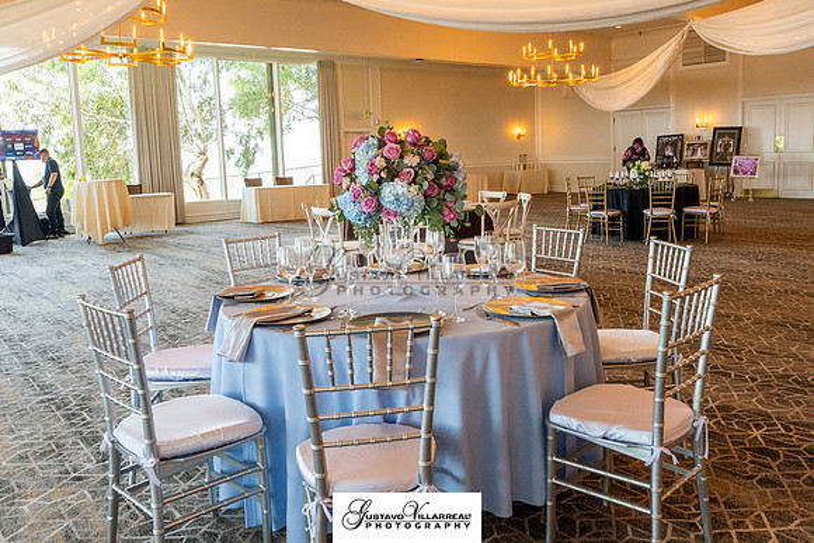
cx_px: 424
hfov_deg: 63.3
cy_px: 235
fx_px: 660
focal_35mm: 29
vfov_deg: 44.6
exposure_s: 1/200
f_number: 5.6
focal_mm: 14
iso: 1250
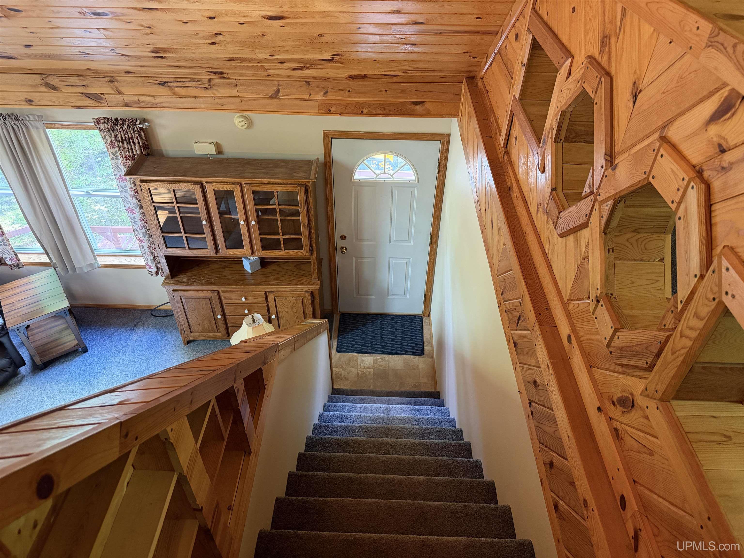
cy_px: 279
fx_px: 516
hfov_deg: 71.6
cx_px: 372
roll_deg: +0.0
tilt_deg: -40.5
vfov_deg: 56.8
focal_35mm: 24
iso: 640
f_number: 1.78
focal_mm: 6.76
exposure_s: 1/60
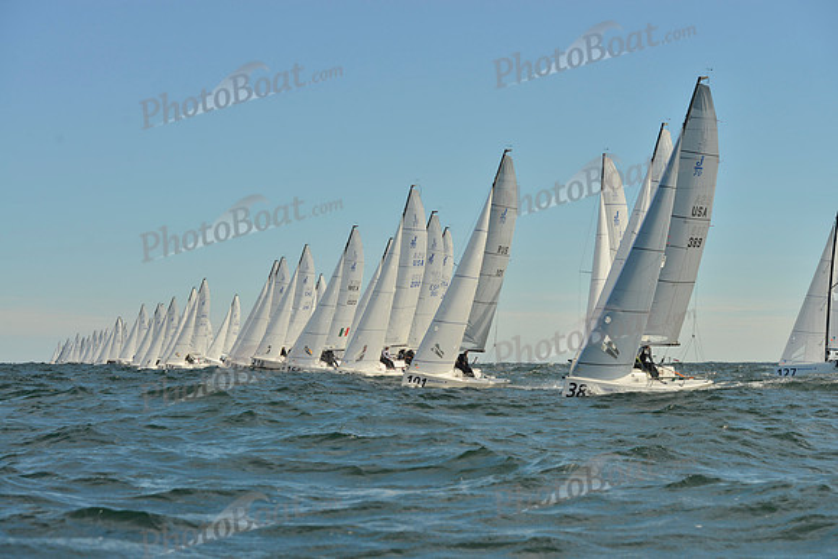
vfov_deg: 19.5
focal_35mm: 70
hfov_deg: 28.8
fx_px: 1630
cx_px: 419
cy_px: 280
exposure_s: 1/1250
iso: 280
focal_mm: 70
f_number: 8
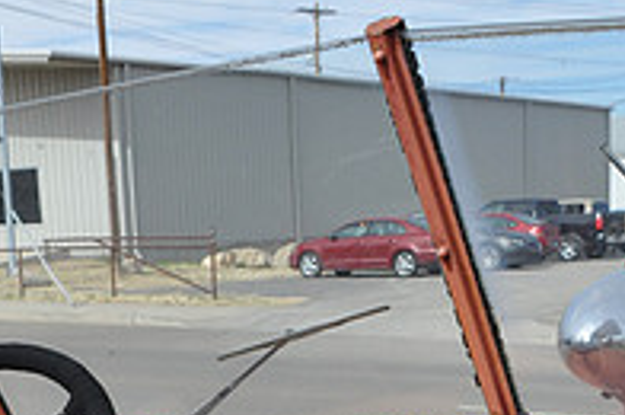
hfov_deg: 22.8
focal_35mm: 89
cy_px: 563
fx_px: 1543
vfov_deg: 14.6
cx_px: 437
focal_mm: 20
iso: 200
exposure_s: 1/125
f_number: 11
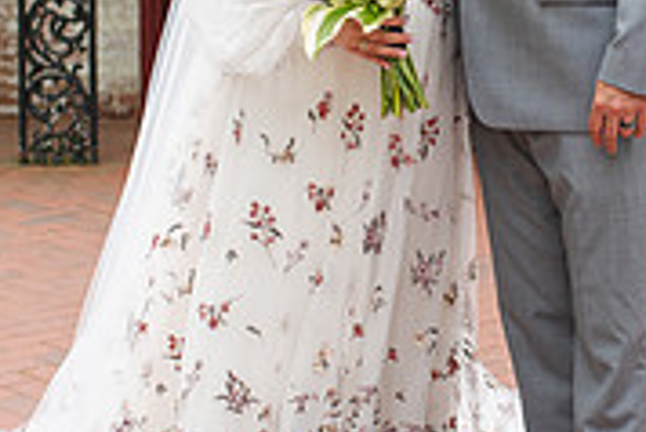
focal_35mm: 126
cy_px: 93
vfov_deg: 10.9
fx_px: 2263
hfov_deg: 16.2
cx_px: 432
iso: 125
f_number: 3.2
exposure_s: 1/320
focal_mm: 35
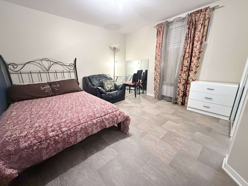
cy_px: 93
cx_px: 124
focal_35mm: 14
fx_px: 100
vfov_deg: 85.7
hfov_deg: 102.1
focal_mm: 2.22
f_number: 2.2
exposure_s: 1/40
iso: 1000
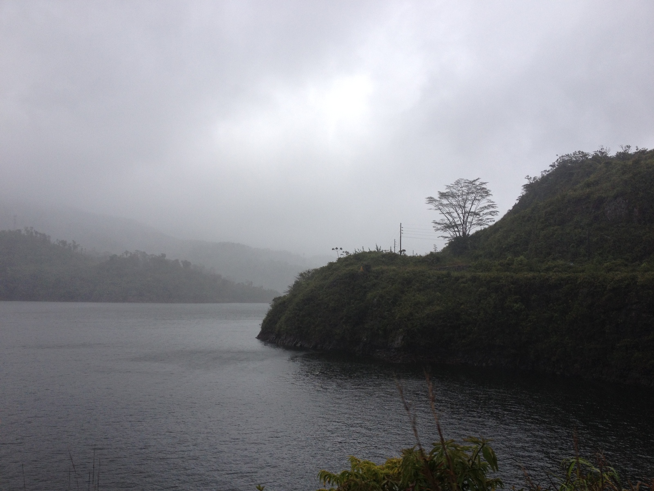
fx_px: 661
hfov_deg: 52.6
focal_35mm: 35
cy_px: 246
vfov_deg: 40.7
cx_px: 327
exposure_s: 1/2045
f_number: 2.4
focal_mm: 4.28
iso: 50
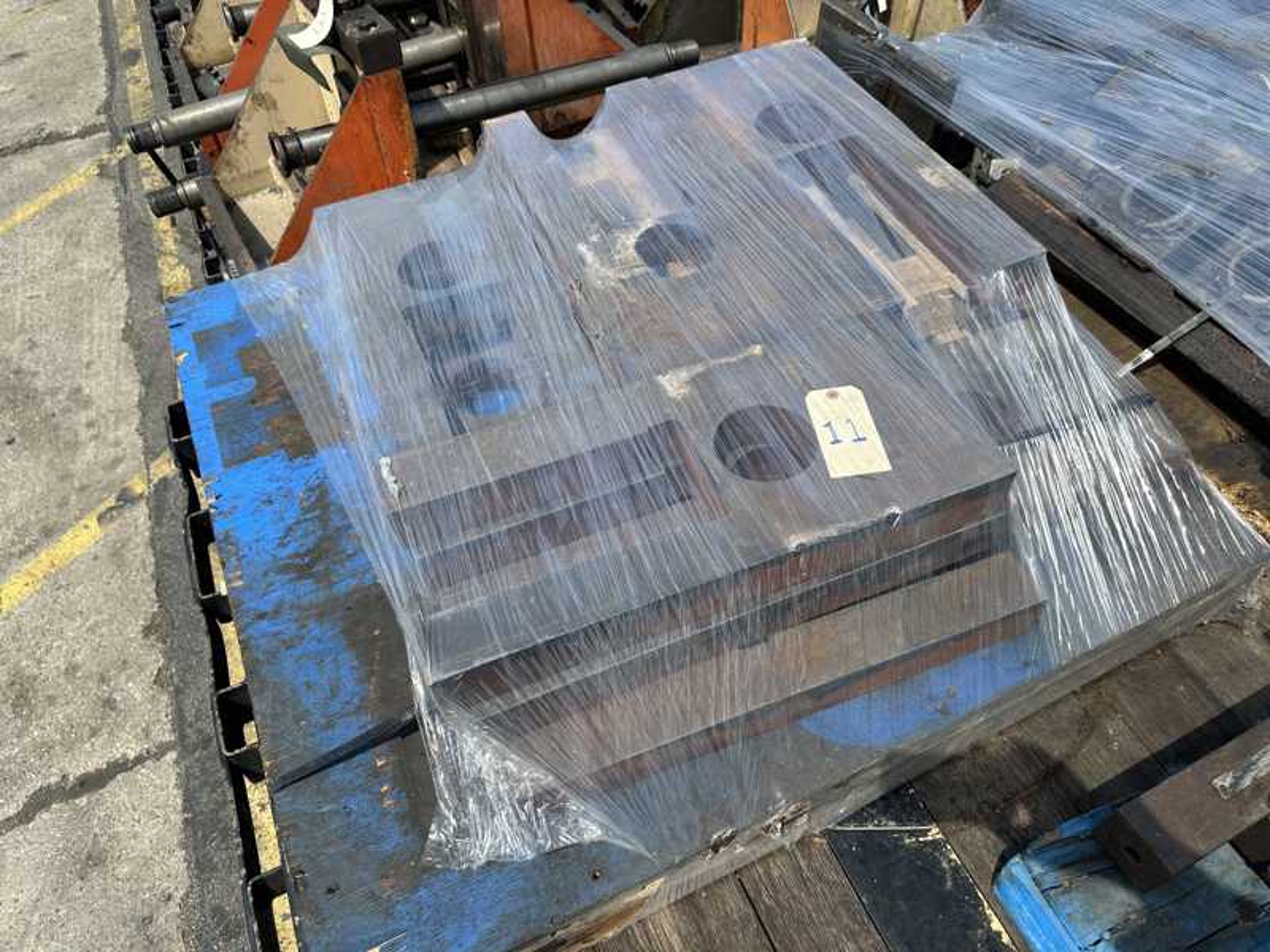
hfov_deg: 71.6
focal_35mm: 24
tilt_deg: -47.1
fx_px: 881
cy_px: 476
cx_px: 635
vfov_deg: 56.8
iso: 80
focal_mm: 6.86
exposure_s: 1/3356
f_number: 1.78
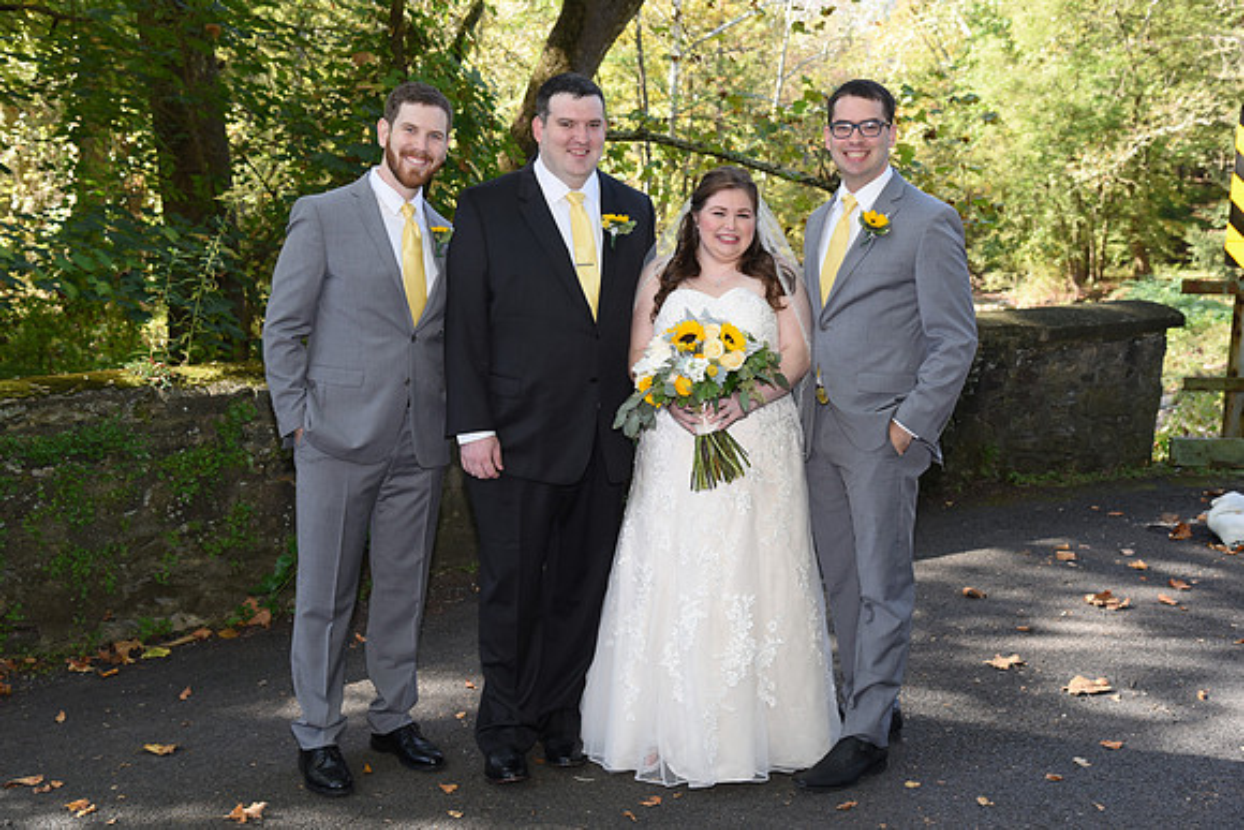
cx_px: 622
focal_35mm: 46
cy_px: 415
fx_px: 1590
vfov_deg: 29.3
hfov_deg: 42.7
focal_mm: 46
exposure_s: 1/200
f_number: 5.6
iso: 640
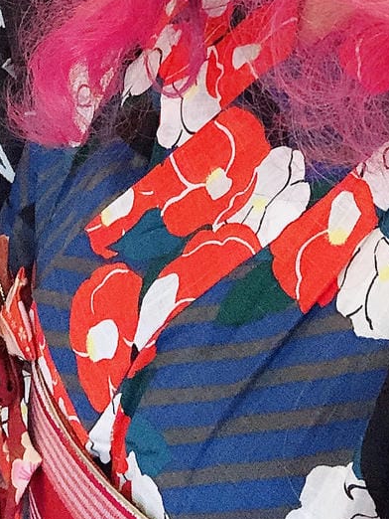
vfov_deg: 18.3
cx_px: 149
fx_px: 1467
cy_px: -207
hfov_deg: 15.1
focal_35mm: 98
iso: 160
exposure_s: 1/20
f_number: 2.2
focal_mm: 2.87
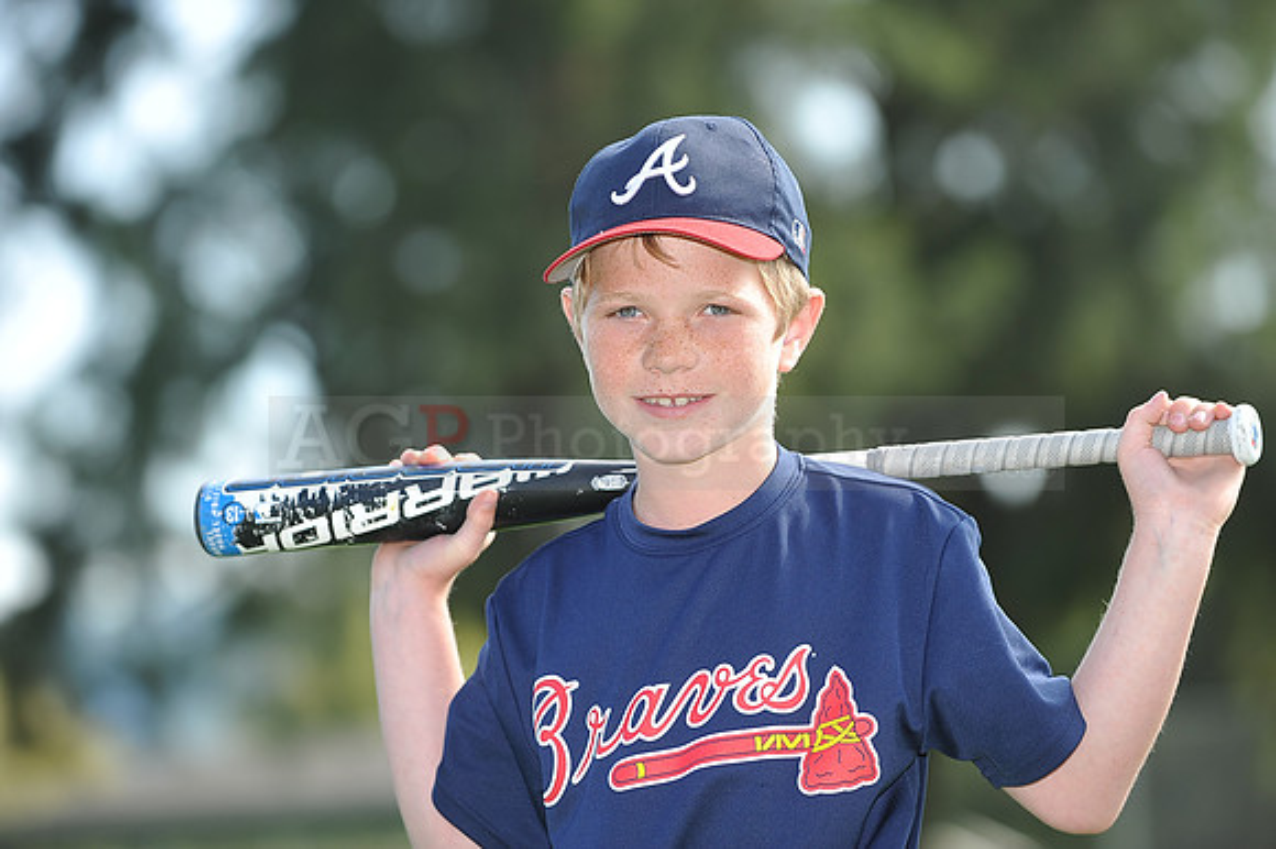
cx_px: 638
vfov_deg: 6.9
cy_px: 424
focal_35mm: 200
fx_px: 7085
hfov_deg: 10.3
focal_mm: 200
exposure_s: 1/400
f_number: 4.5
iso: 200
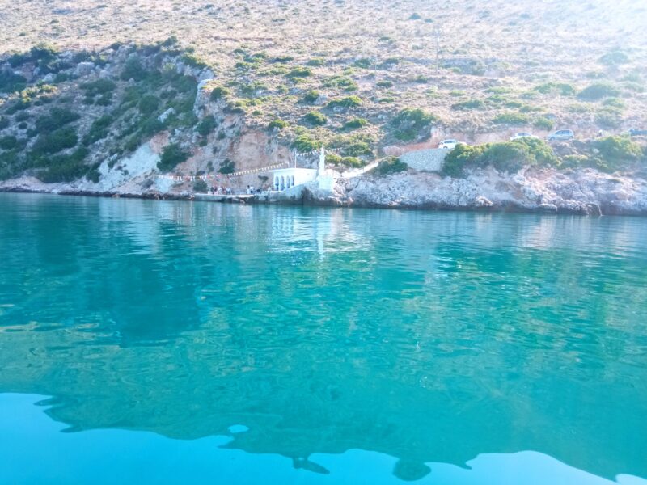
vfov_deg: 51.4
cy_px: 242
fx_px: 505
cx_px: 324
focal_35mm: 27
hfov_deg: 65.3
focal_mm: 3.79
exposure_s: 1/243
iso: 112
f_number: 2.2
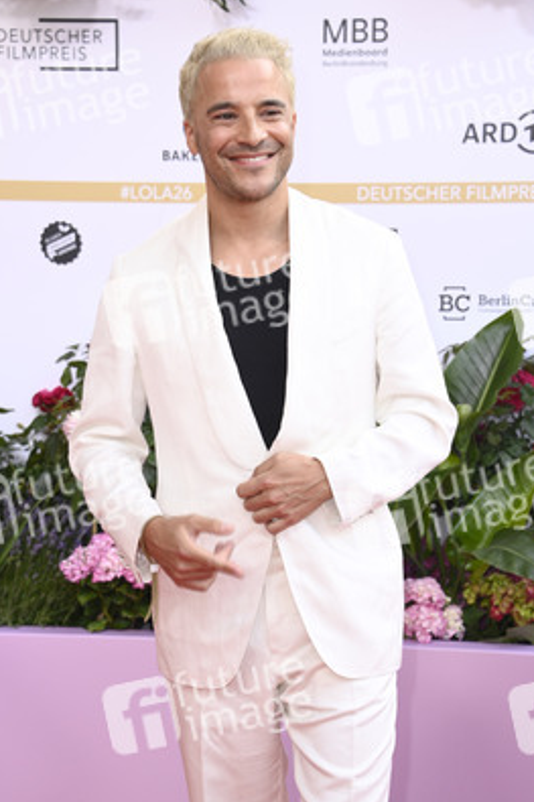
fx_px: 1848
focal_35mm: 83
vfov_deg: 24.5
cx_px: 266
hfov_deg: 16.4
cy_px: 402
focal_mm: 82
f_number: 6.3
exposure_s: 1/250
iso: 640
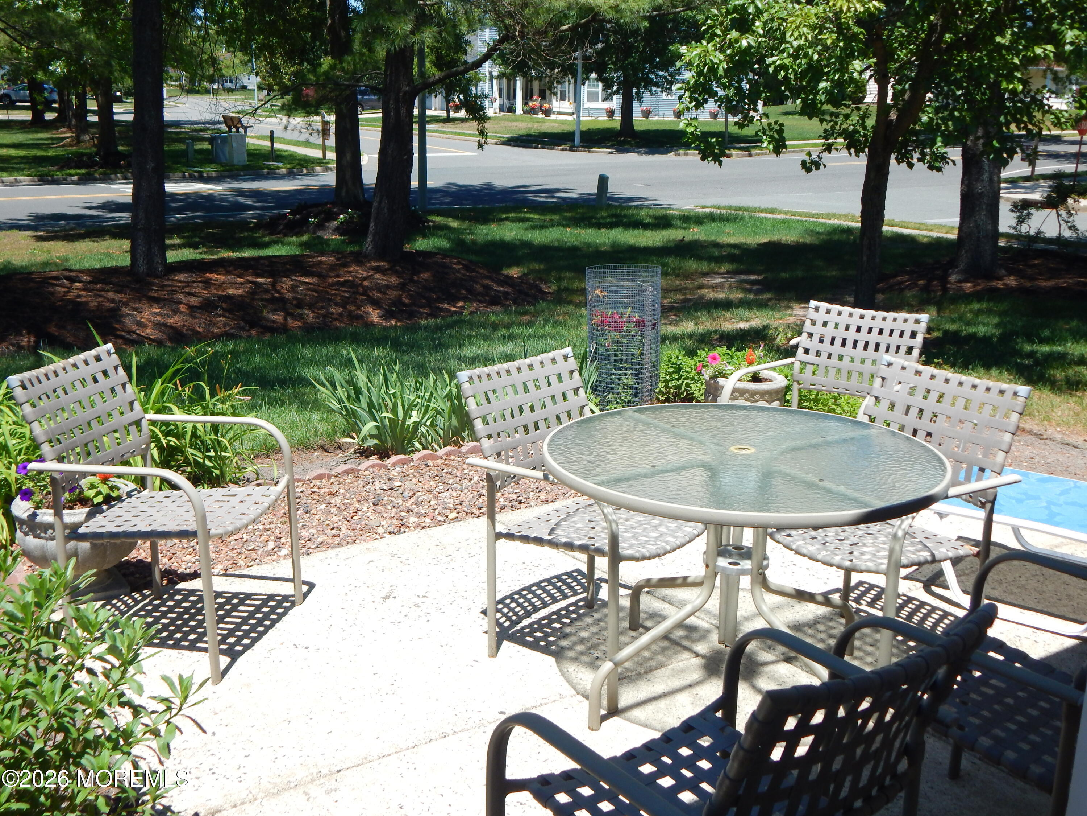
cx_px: 544
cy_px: 408
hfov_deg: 49.0
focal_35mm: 38
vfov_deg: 37.7
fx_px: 1193
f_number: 3.4
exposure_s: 1/800
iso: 125
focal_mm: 6.8
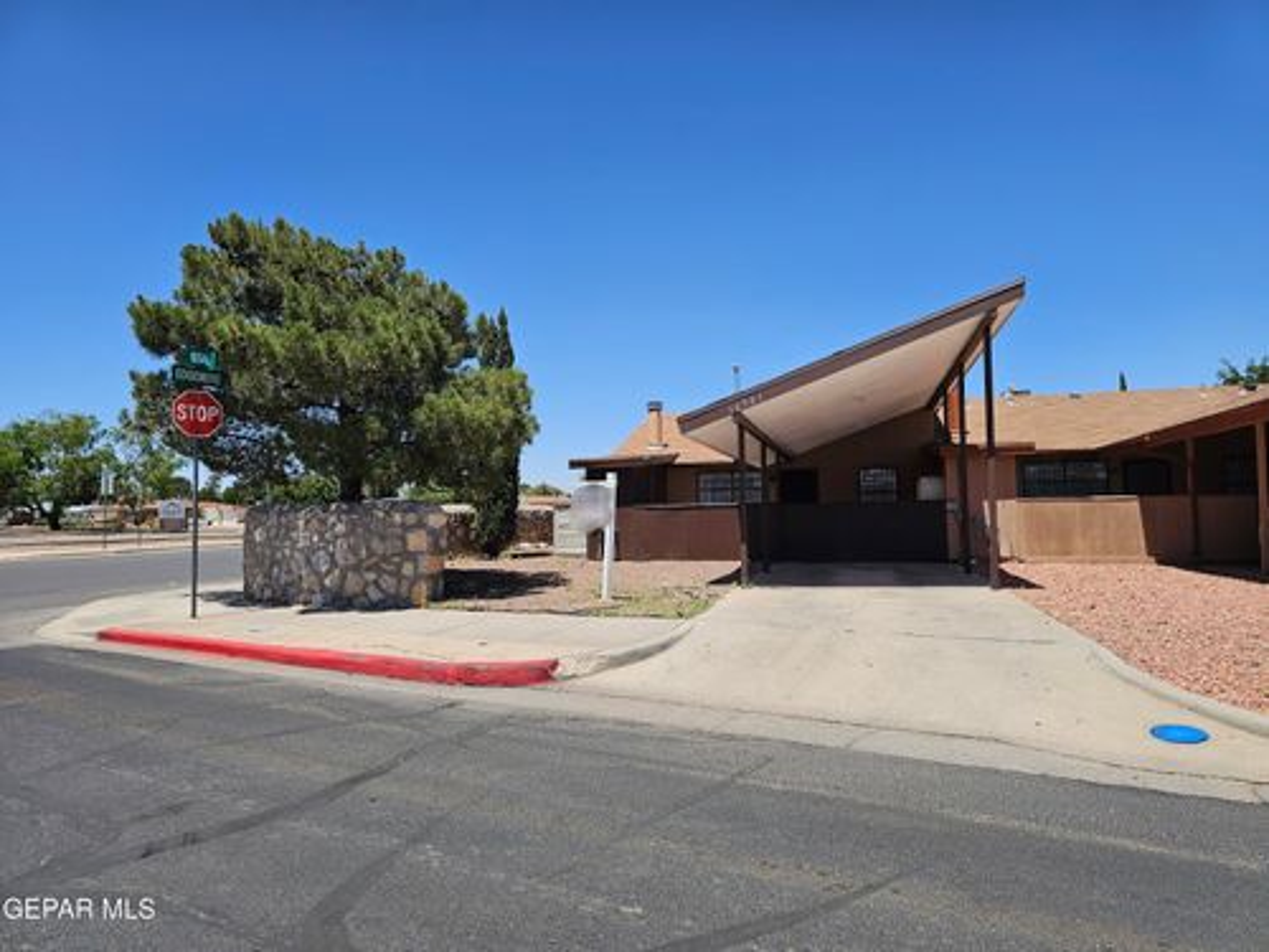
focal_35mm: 23
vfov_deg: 58.9
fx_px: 843
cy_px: 476
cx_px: 634
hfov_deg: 73.9
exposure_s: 1/1000
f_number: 1.7
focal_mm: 6.3
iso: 10
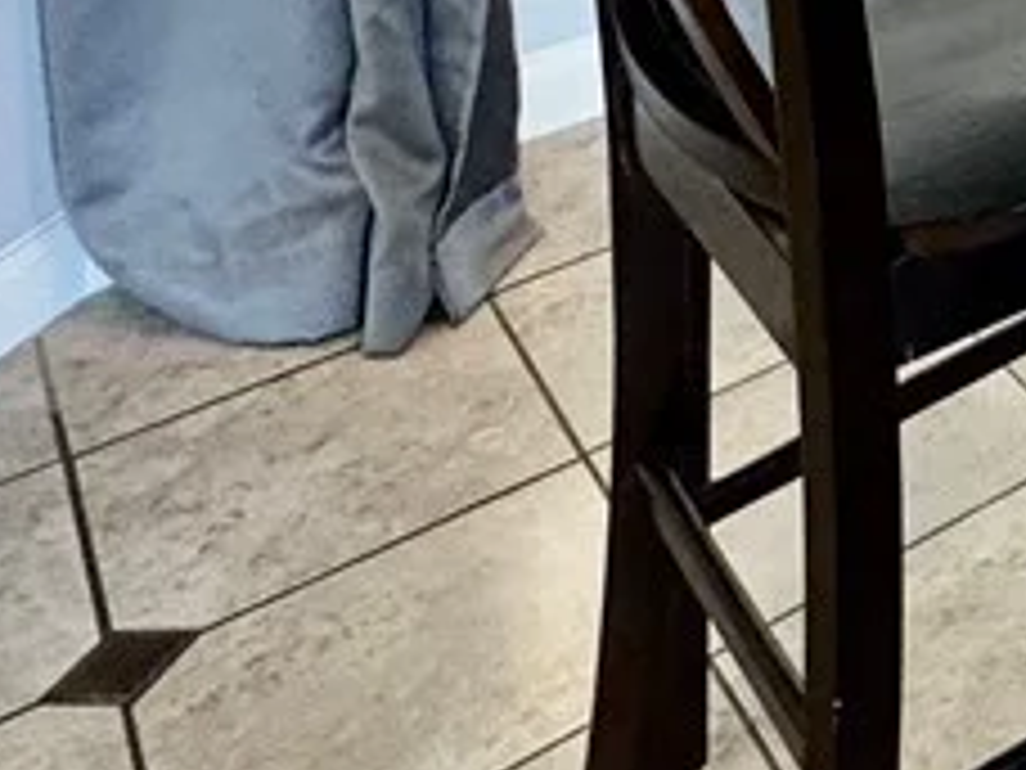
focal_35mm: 63
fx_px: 1867
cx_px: 1764
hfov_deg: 21.8
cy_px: -743
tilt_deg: -4.5
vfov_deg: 17.3
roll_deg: -1.7
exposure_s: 1/60
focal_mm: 2.22
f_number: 2.2
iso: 200
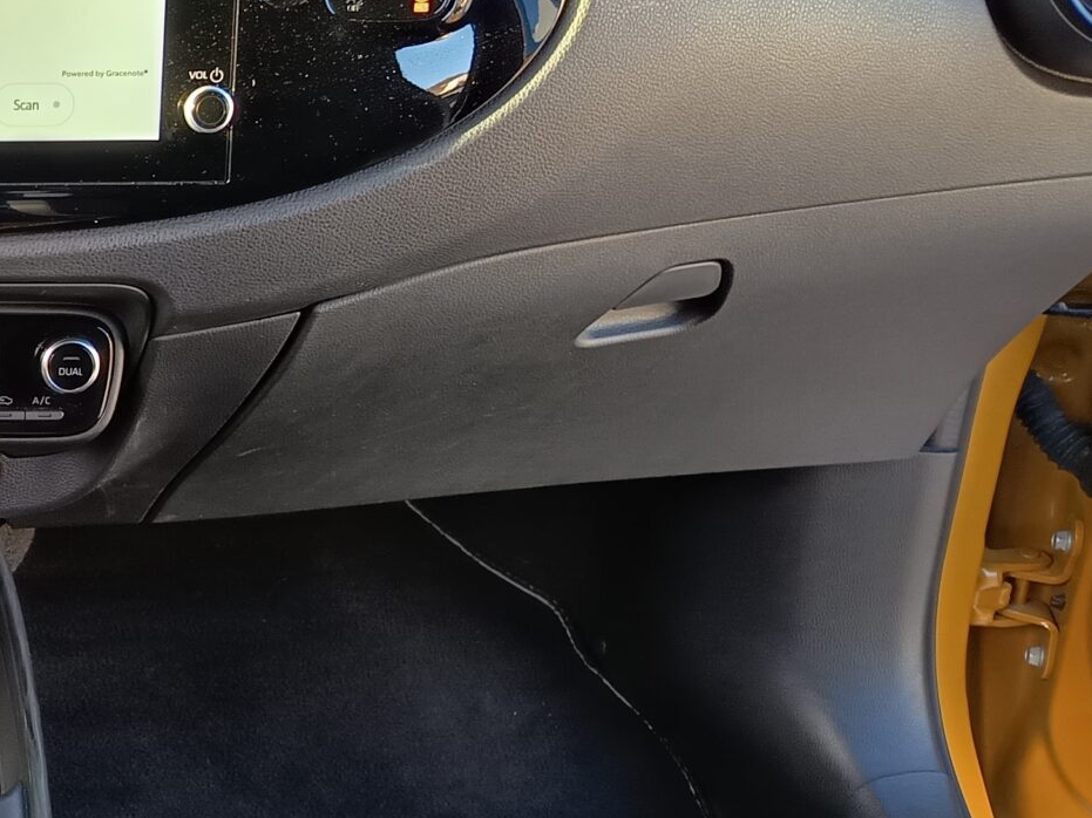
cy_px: 463
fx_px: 2082
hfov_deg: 25.7
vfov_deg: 22.2
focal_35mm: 66
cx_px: -283
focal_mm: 5.24
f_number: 1.7
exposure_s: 1/50
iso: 382
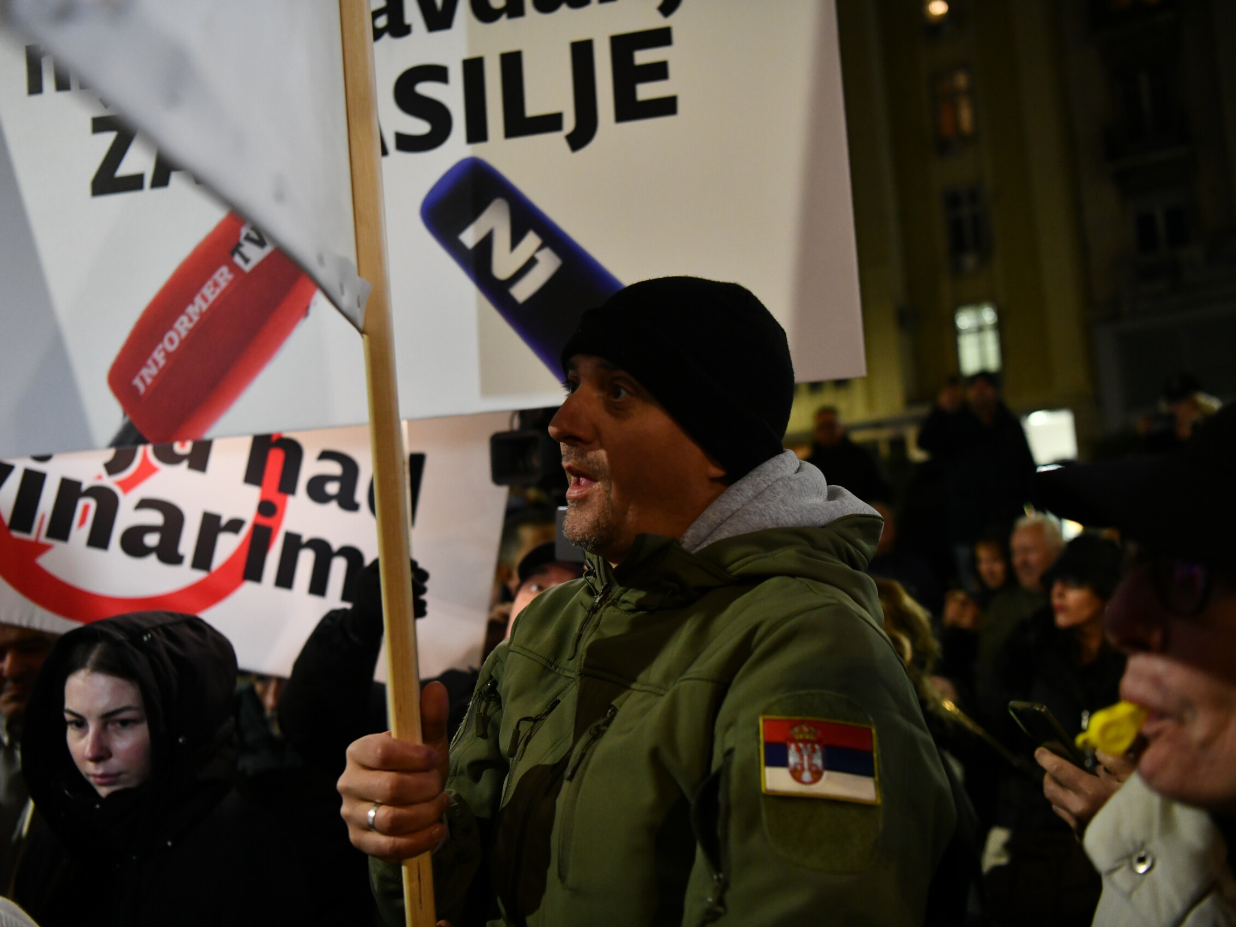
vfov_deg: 37.7
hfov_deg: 49.0
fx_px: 1357
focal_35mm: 38
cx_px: 633
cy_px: 464
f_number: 2.8
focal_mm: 35
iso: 2000
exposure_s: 1/160
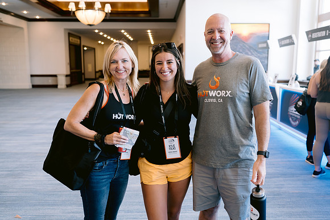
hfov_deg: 54.4
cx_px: 165
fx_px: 321
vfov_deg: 37.9
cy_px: 110
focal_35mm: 35
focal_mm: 35
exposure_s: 1/80
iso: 400
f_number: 2.8
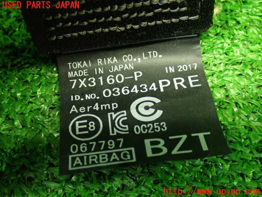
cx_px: 131
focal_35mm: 54
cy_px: 98
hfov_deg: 35.5
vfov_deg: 27.0
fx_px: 409
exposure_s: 1/15
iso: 800
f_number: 3.3
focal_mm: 9.65
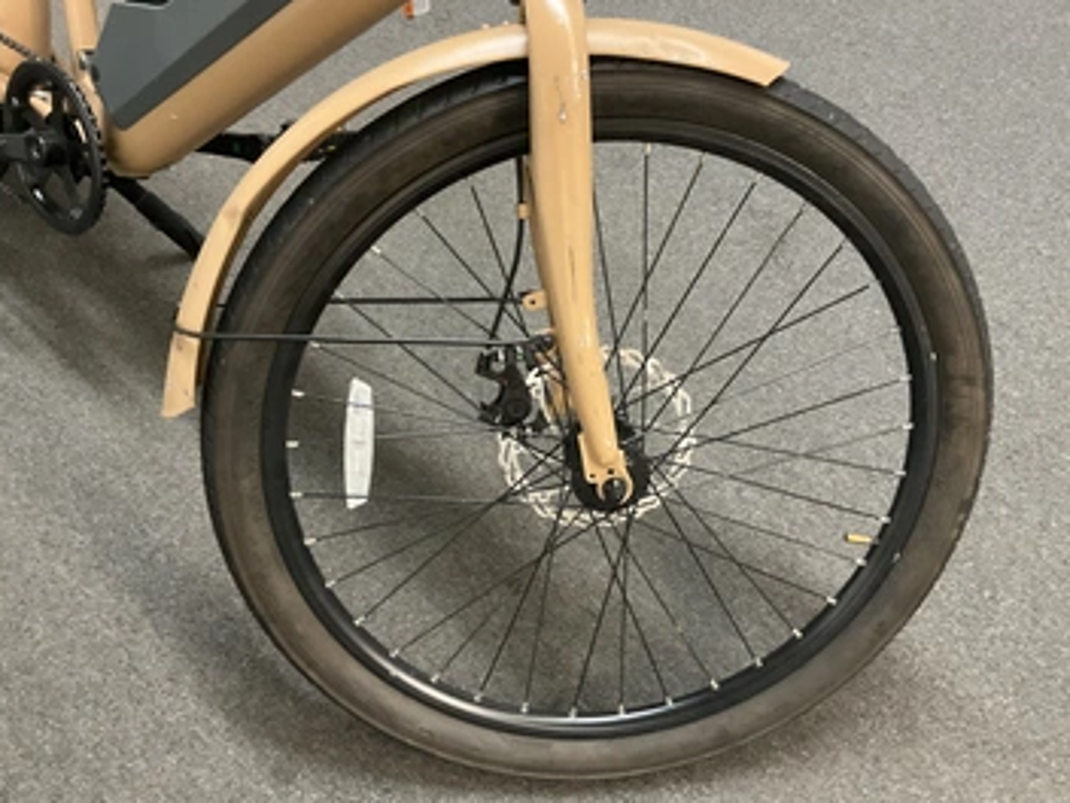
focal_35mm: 33
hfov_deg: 55.4
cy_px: 395
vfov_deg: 42.9
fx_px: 1020
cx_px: 541
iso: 400
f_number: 1.8
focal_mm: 3
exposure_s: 1/30
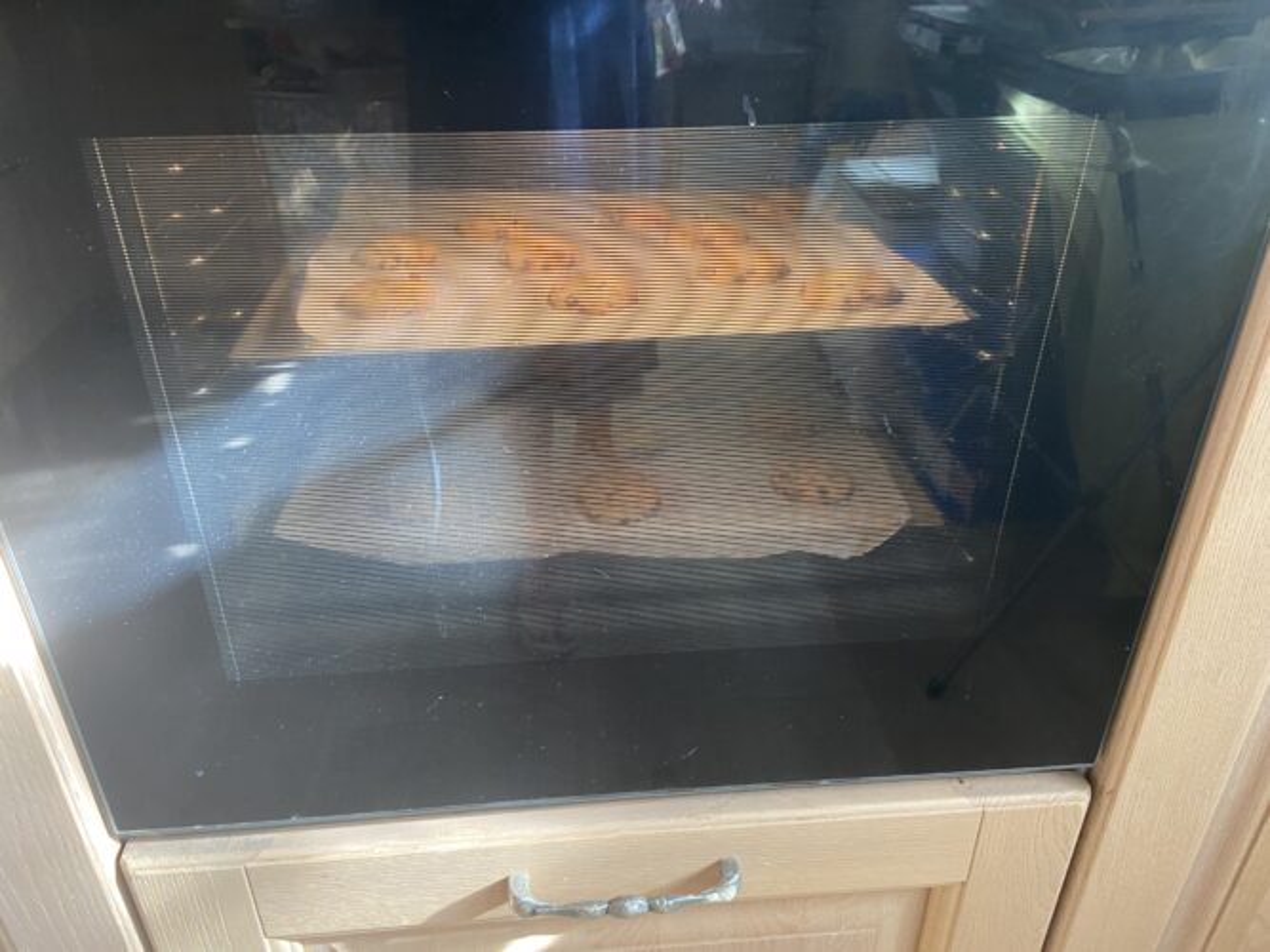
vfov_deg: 53.0
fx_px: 954
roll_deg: +0.3
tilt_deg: -31.3
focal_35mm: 26
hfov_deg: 67.3
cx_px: 635
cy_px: 476
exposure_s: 1/60
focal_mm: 4.25
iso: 200
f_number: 1.8
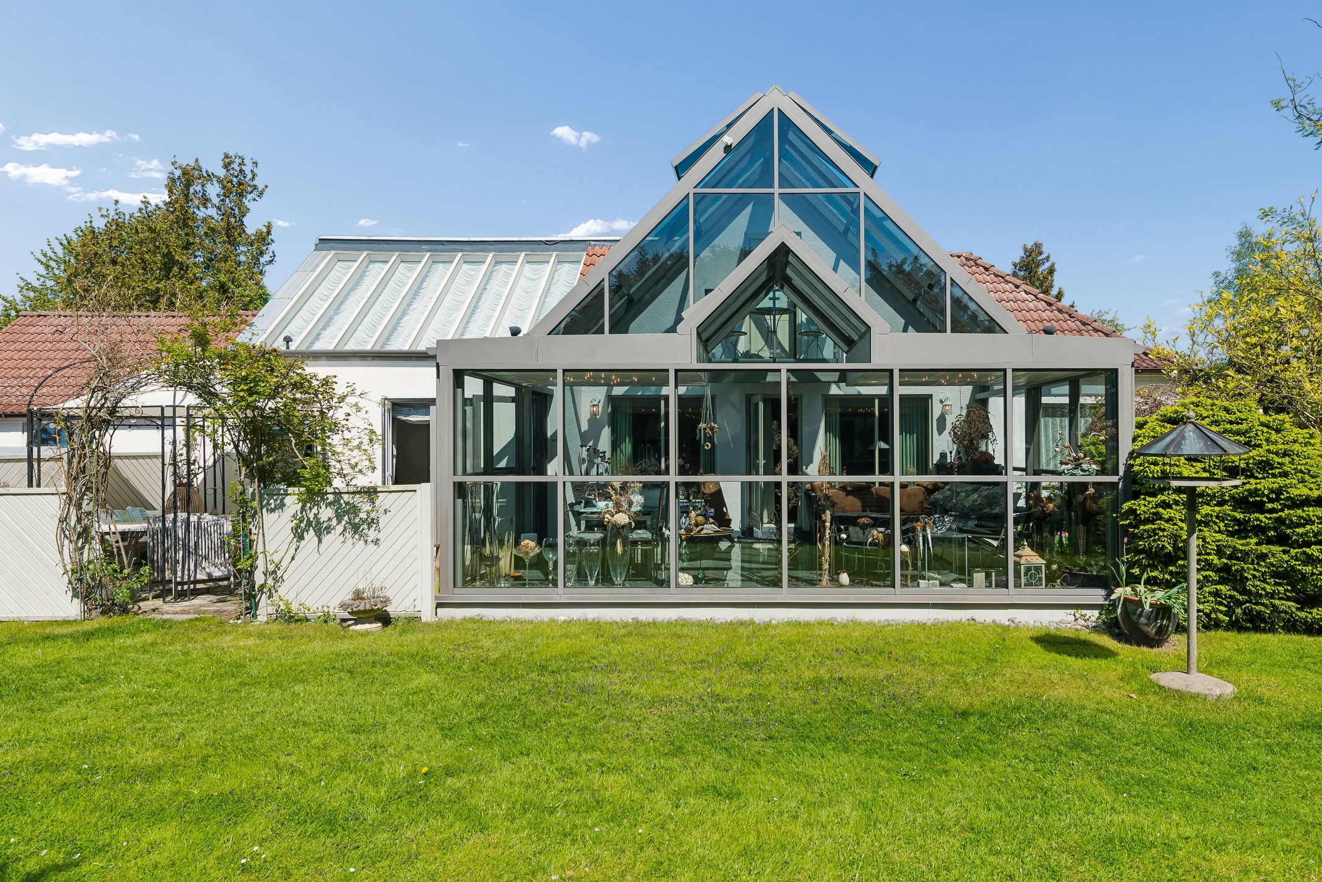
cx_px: 680
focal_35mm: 21
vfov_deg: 59.5
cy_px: 446
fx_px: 771
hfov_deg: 81.2
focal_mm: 15
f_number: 10
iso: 200
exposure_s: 1/160
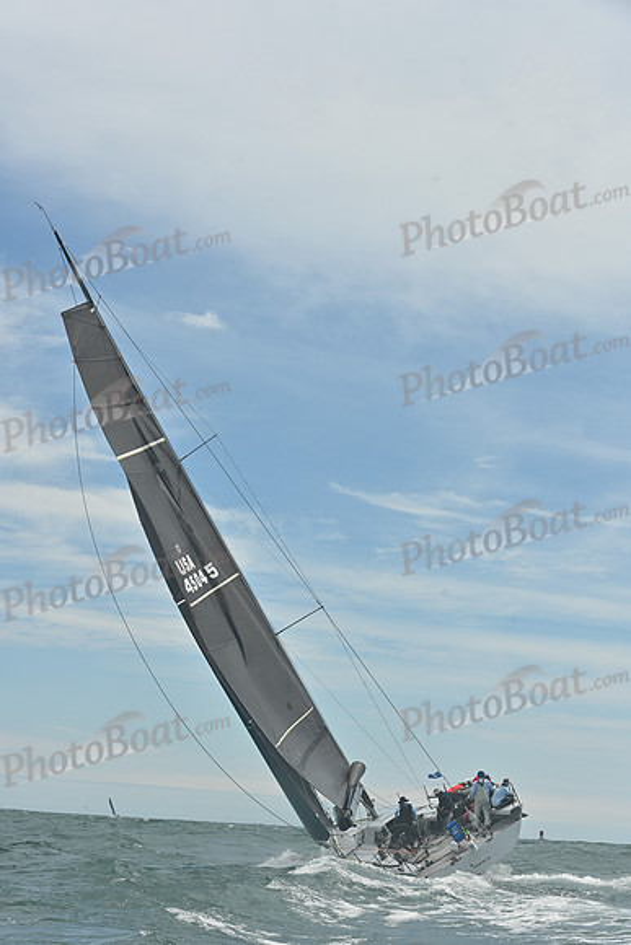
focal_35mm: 70
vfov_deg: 28.8
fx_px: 1839
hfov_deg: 19.5
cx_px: 316
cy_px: 472
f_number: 9
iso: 250
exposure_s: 1/1250
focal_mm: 70
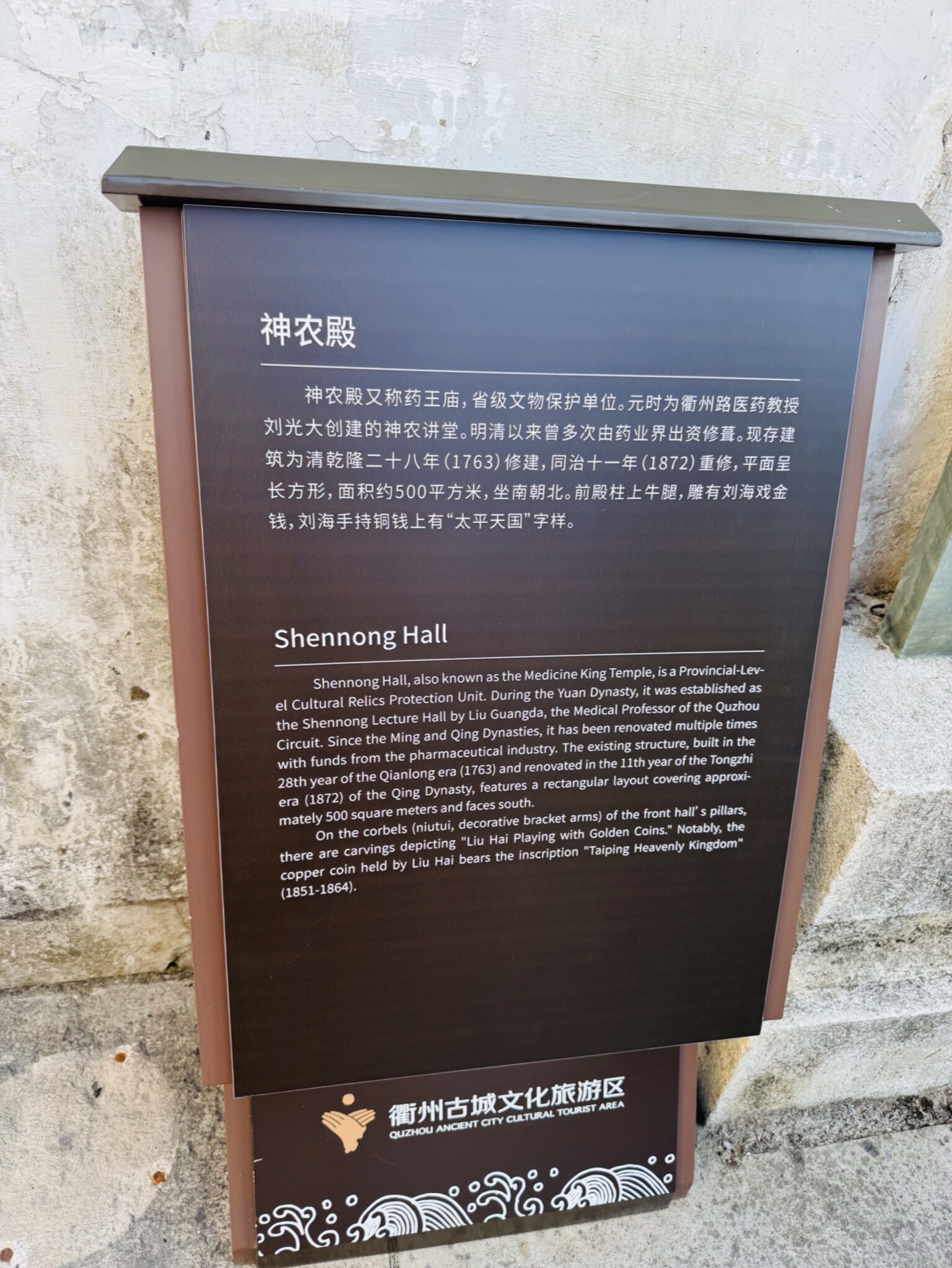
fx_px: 880
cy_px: 634
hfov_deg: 56.8
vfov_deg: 71.6
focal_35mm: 24
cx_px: 476
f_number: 1.78
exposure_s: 1/121
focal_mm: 6.76
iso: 64
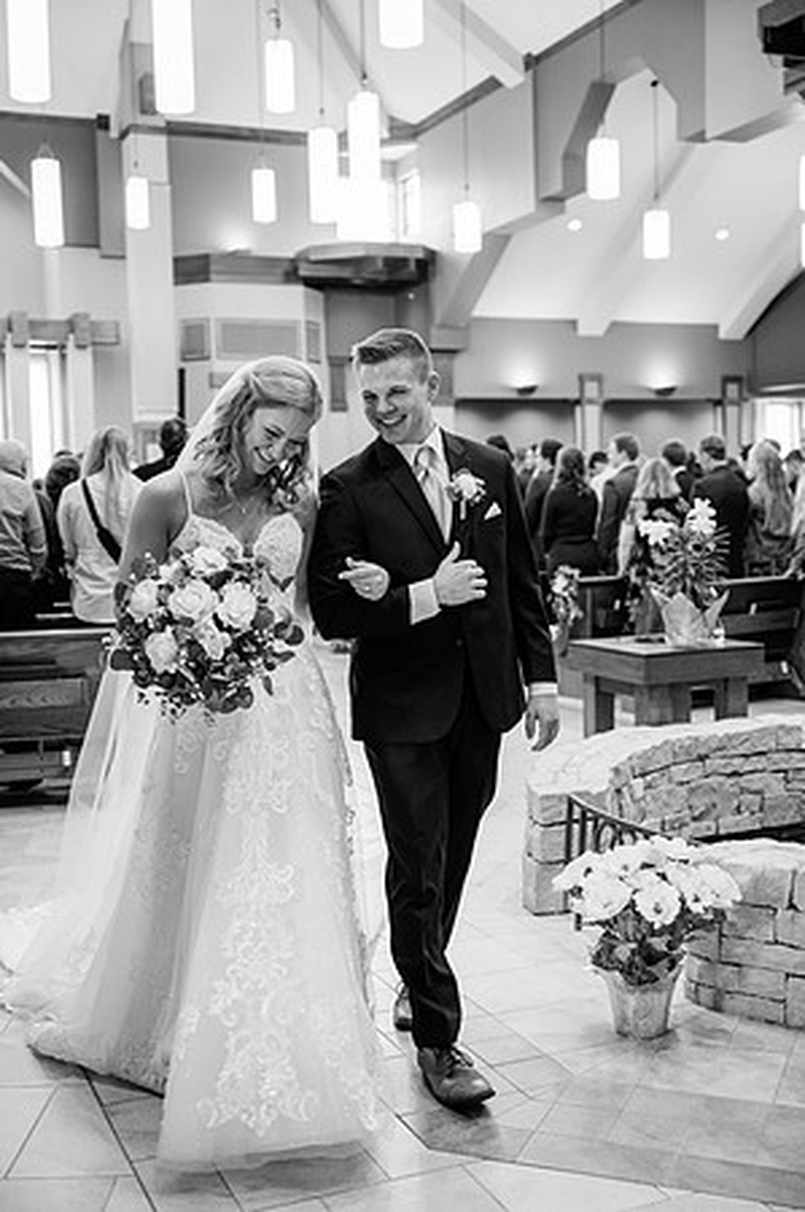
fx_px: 1378
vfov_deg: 47.5
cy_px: 606
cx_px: 402
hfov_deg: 32.6
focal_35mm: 41
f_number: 2.8
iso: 1000
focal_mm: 41
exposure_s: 1/250
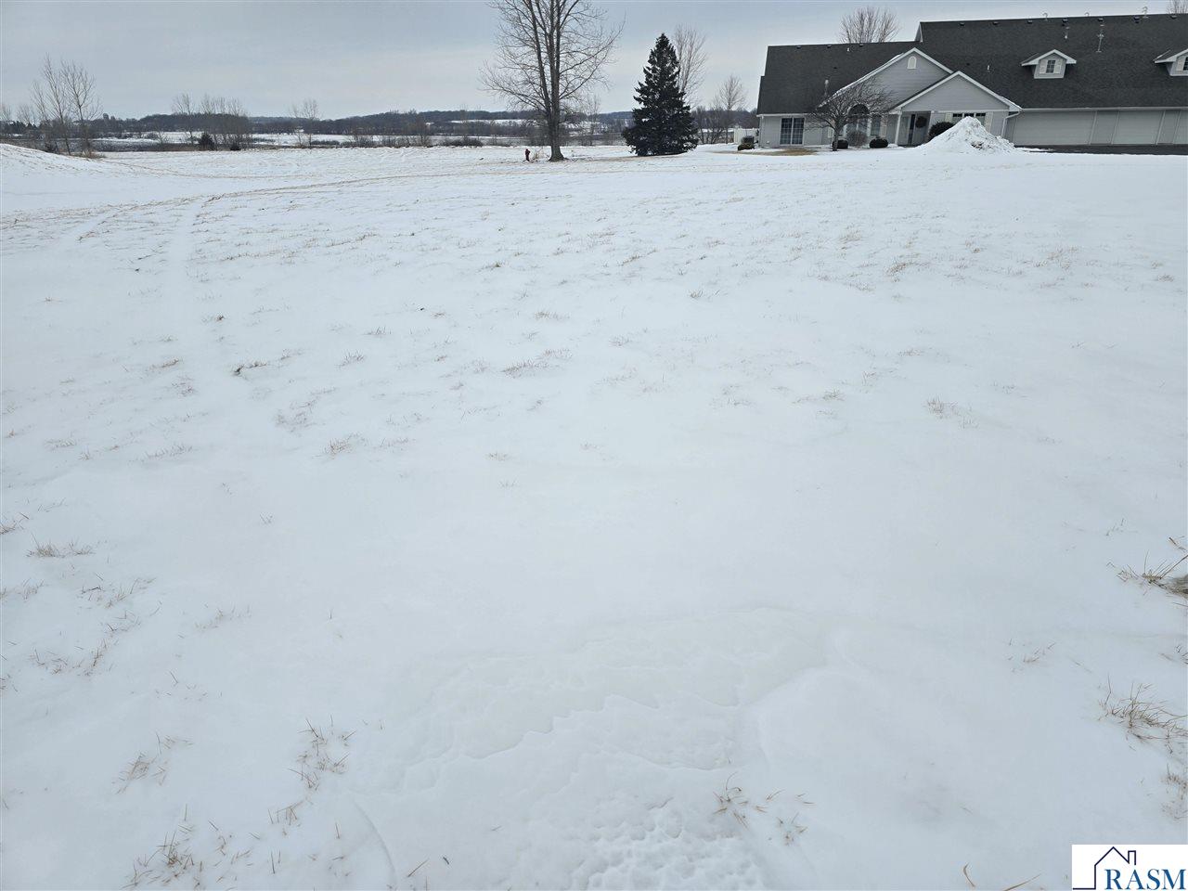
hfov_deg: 73.9
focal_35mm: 23
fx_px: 789
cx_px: 594
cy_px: 446
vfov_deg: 58.9
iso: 12
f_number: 1.7
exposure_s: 1/1297
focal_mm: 6.3
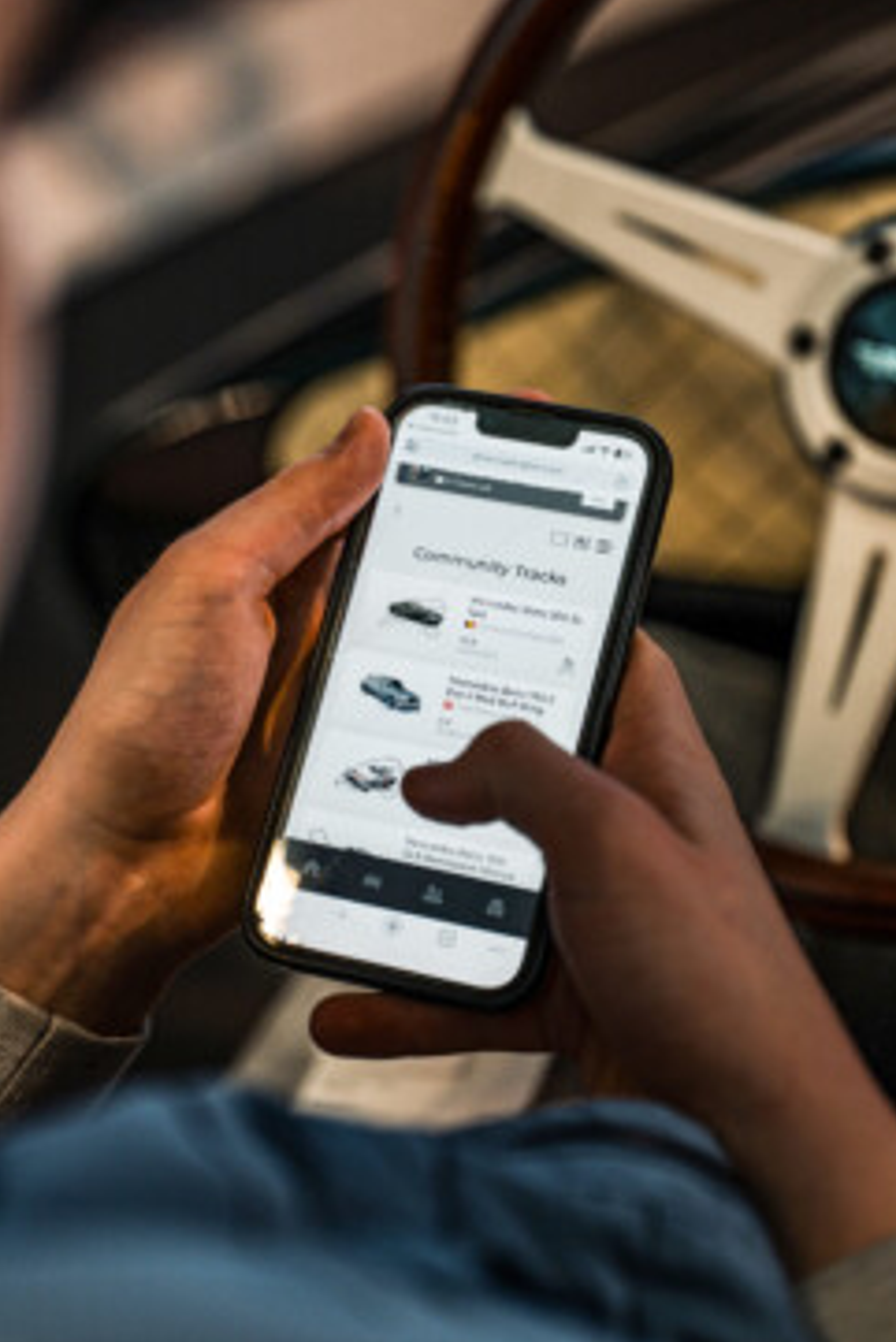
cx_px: 446
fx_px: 2797
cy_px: 638
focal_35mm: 75
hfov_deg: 18.2
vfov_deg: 27.0
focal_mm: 70
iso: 640
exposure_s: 1/250
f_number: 2.8
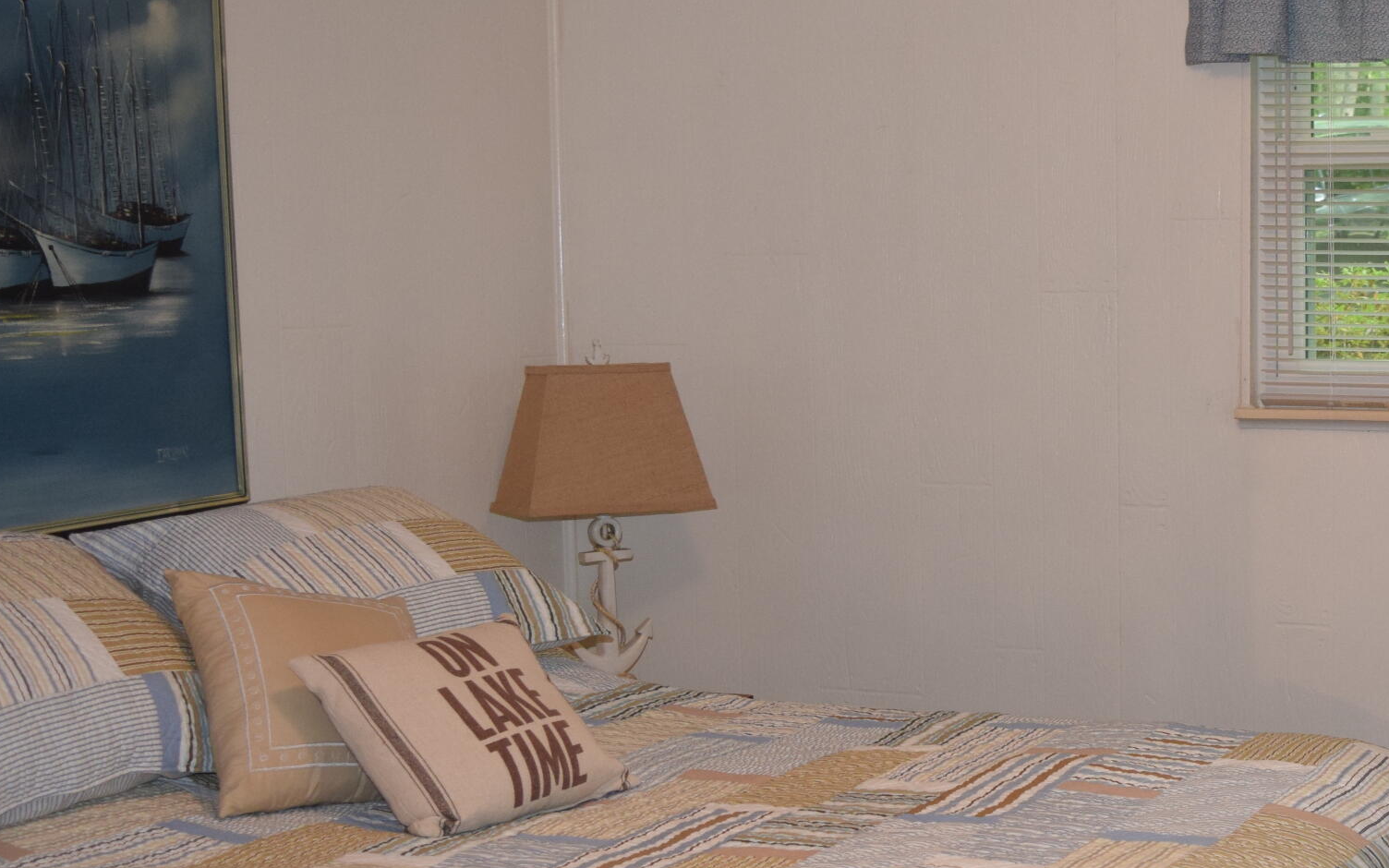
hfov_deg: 32.3
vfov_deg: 21.2
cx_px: 1166
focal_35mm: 61
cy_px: 546
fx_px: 2309
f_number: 4.5
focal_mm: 20
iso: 800
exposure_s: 1/80
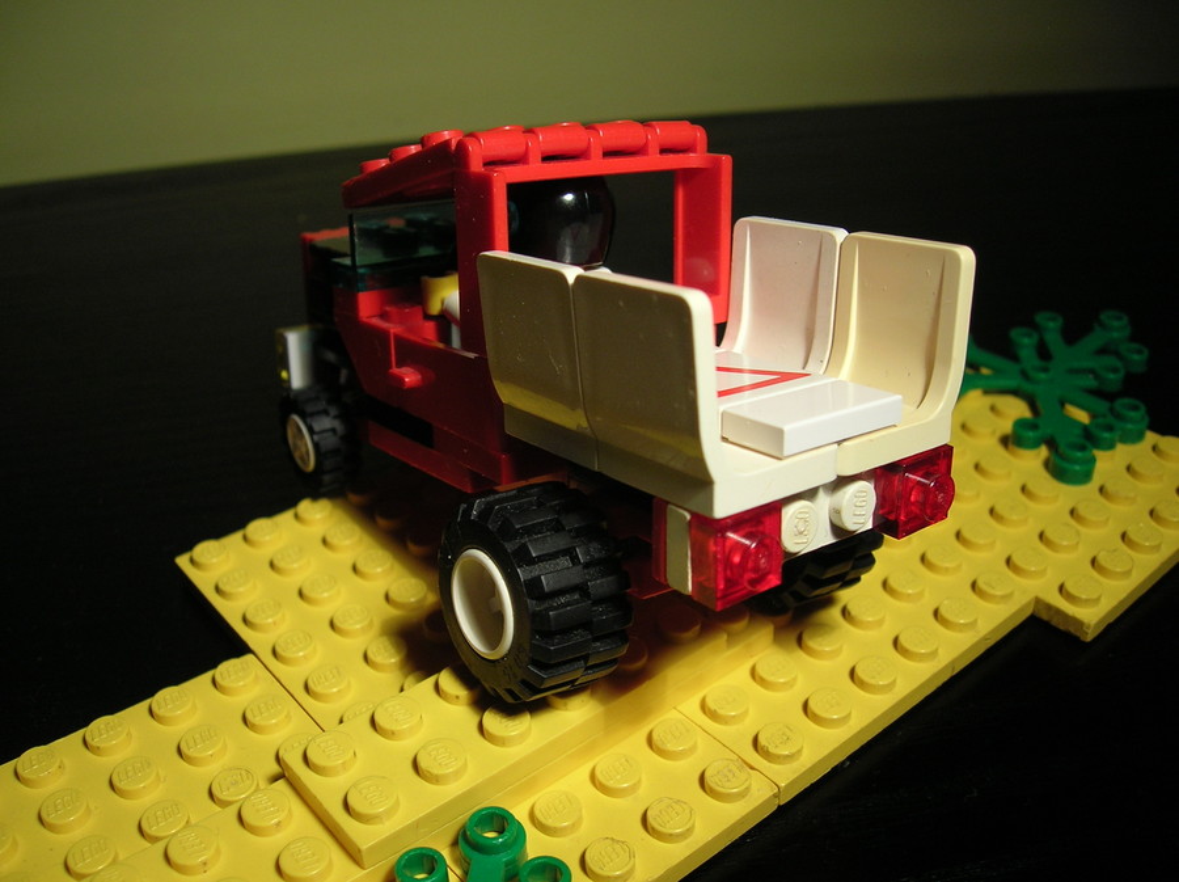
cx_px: 590
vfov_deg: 41.7
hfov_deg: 54.0
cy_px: 441
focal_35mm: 34
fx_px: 1157
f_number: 2.9
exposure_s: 1/59
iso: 50
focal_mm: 5.7
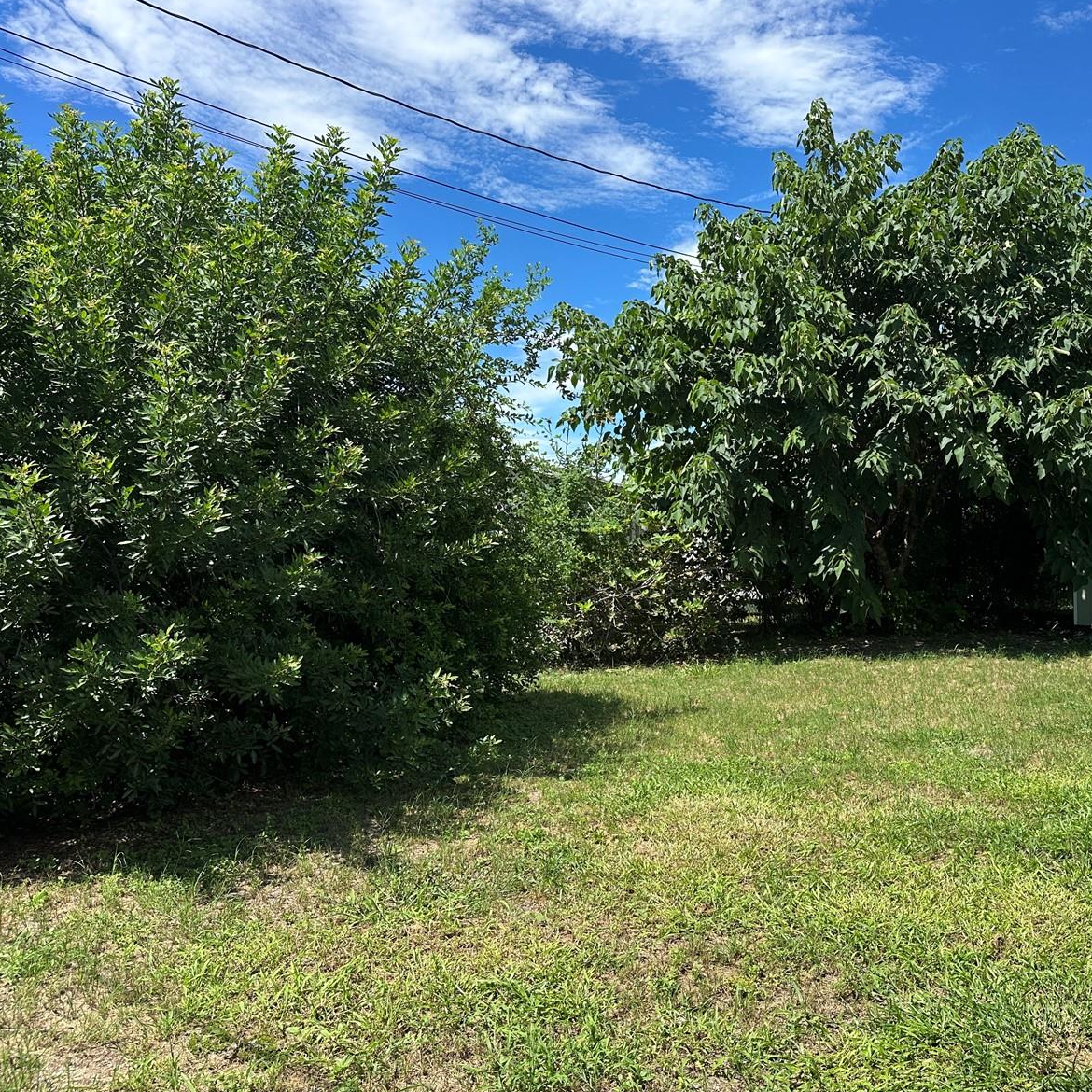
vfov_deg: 55.6
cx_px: 715
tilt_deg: +1.8
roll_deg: +0.6
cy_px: 538
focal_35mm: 29
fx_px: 1035
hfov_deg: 54.7
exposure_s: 1/2809
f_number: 1.78
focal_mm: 6.86
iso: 80
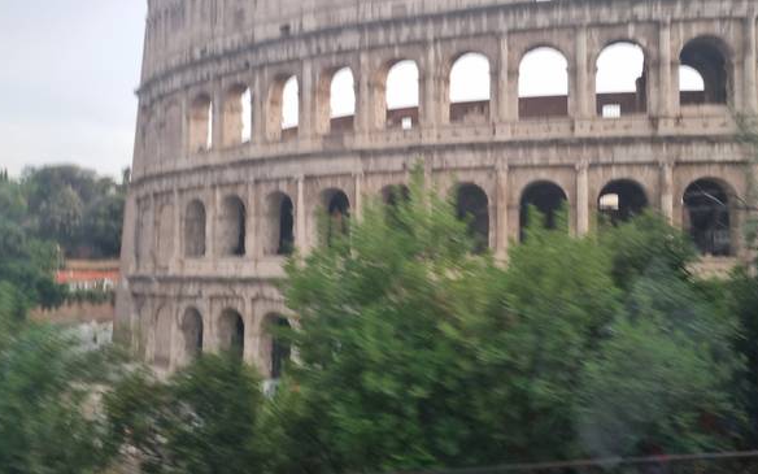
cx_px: 456
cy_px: 223
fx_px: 702
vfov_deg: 37.3
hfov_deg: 56.3
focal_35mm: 34
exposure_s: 1/50
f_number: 1.8
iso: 160
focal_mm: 5.4
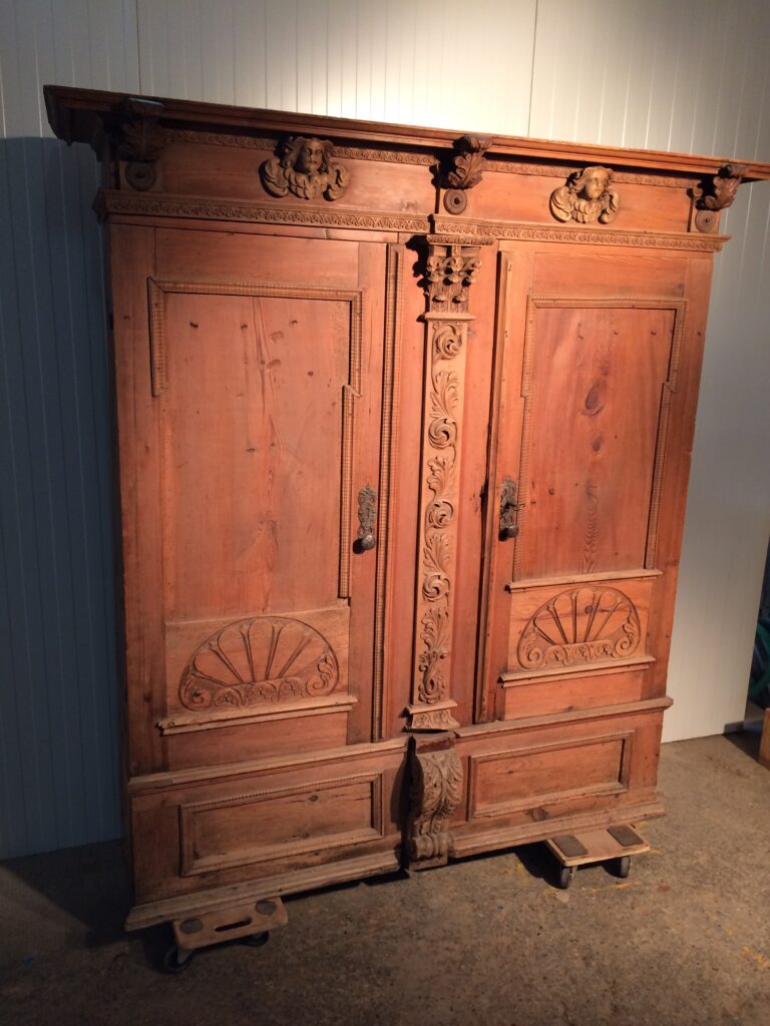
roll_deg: -1.0
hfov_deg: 48.2
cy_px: 513
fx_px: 860
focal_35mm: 29
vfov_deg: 61.7
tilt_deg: -16.6
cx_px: 385
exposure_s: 1/33
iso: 125
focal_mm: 4.15
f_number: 2.2
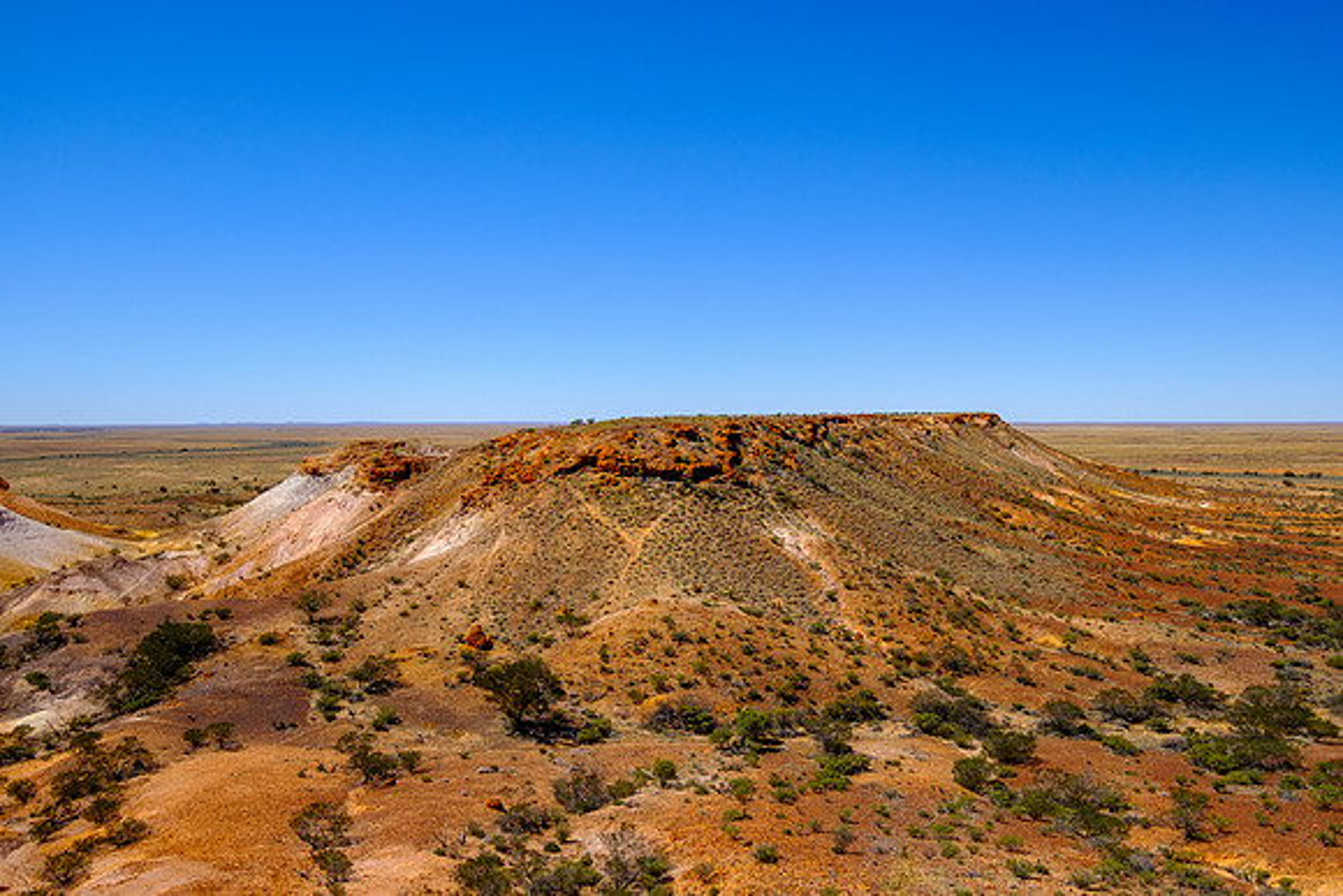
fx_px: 1093
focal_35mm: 29
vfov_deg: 44.6
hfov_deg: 63.1
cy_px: 448
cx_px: 672
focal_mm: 19.1
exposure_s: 1/2200
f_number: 5.6
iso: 200
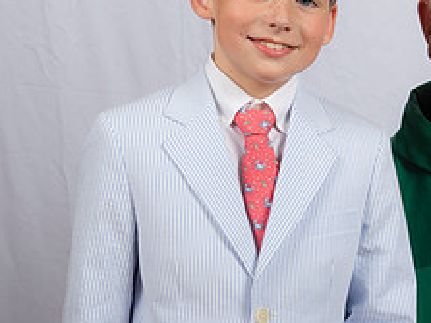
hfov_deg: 14.7
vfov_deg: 11.4
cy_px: 238
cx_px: 503
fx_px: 1618
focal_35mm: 130
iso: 320
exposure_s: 1/200
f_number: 8
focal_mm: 52
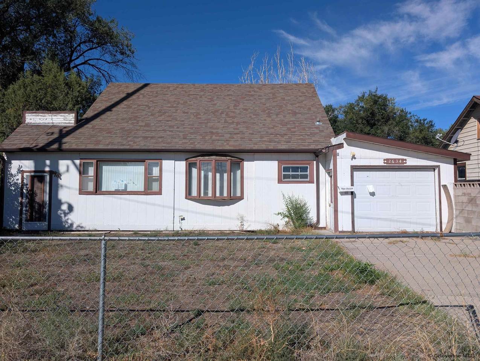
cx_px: 240
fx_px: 333
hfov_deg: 71.5
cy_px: 180
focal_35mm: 24
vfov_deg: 56.9
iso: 21
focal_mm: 6.9
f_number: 1.68
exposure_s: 1/2037
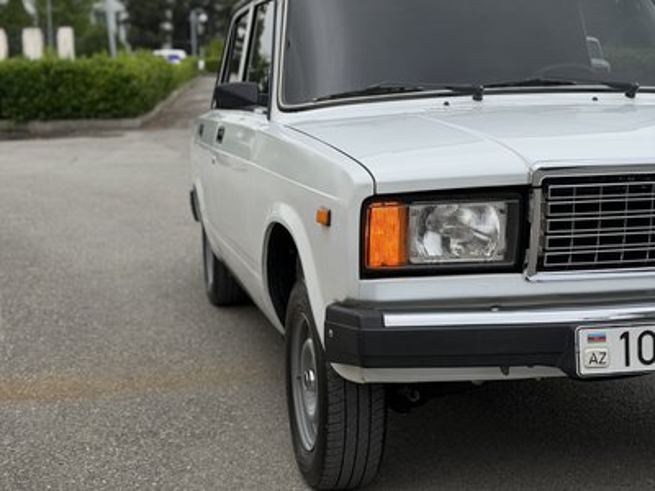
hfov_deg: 39.7
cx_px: 328
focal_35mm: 48
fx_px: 908
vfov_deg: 30.3
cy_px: 246
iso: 64
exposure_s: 1/2208
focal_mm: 6.76
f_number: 1.78
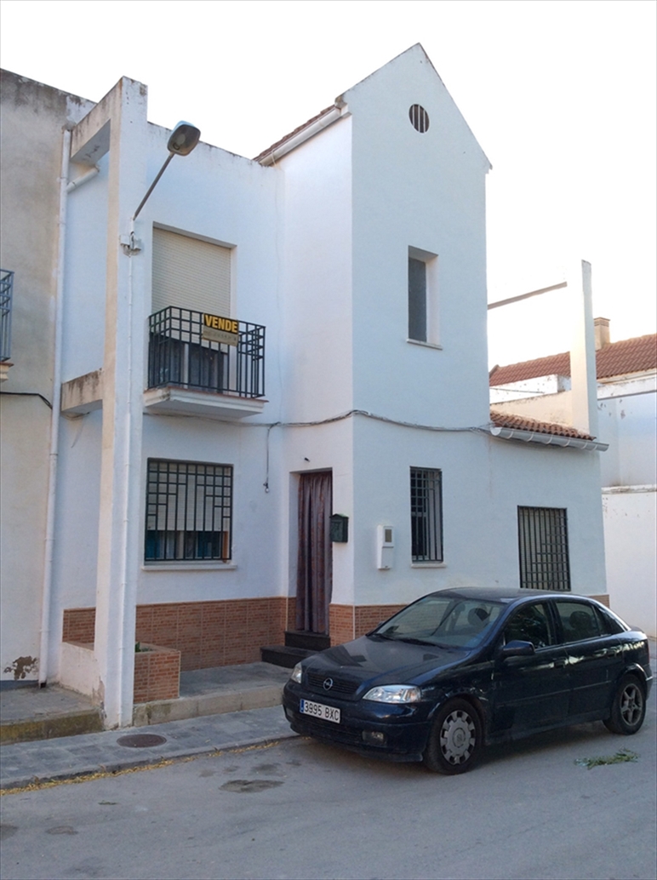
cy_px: 440
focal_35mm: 32
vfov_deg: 56.9
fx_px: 812
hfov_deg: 44.0
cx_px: 328
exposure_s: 1/100
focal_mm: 3.3
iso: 32
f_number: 2.4
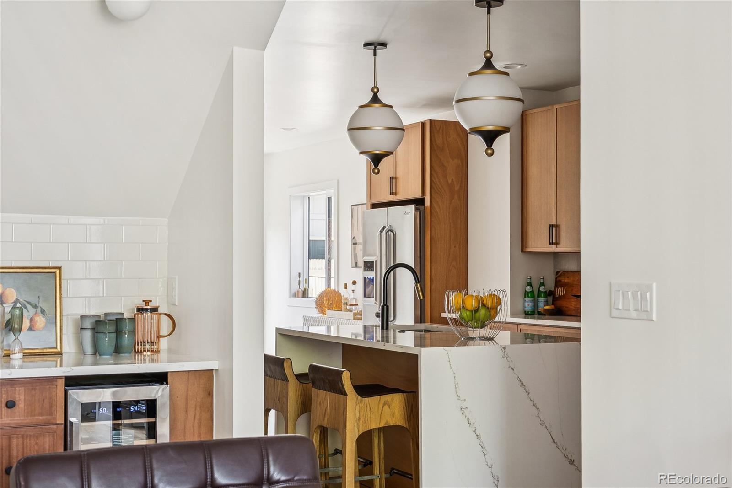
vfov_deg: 26.0
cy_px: 244
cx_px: 366
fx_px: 1057
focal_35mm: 52
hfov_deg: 38.2
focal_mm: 35
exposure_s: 1/20
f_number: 4
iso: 200
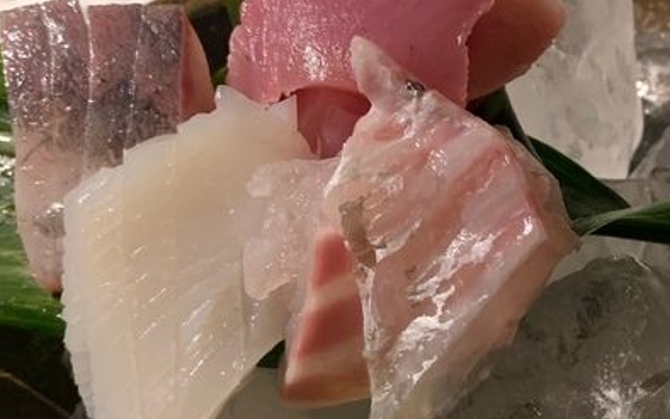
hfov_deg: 35.4
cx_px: 434
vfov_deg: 22.7
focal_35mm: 57
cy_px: 221
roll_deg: +11.9
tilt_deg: -39.1
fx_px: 1041
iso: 250
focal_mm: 4.25
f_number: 1.8
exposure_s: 1/40
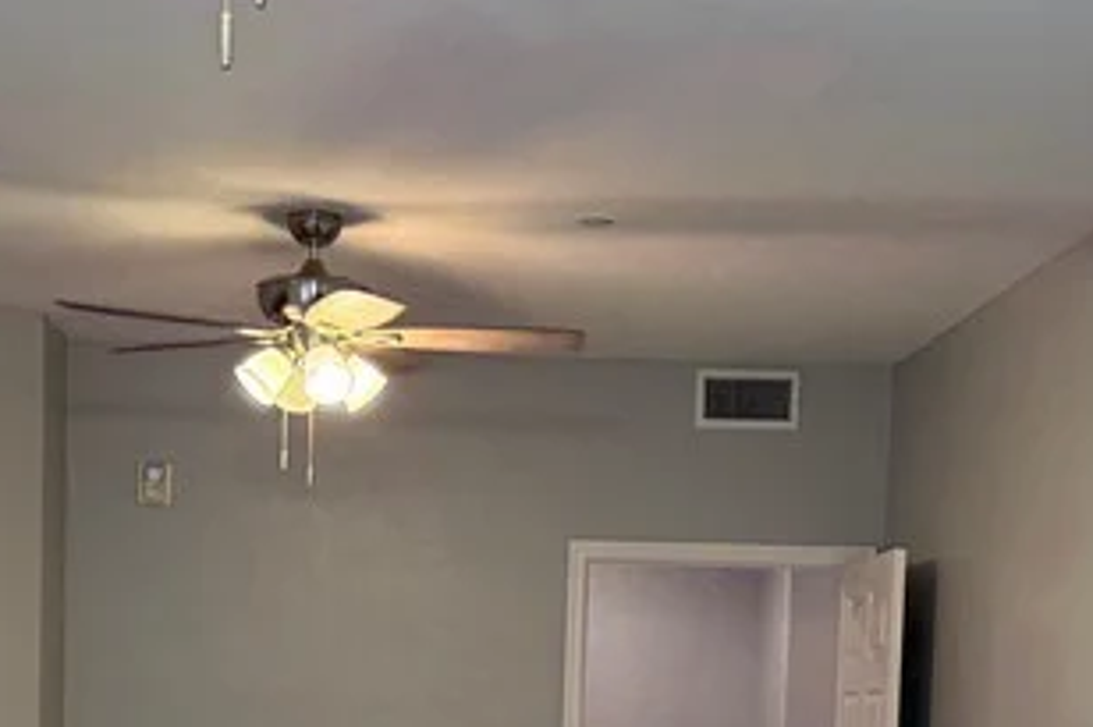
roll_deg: -1.1
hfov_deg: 24.5
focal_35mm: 83
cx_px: 476
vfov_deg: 15.8
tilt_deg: -3.1
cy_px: 876
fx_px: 2519
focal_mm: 6.76
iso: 320
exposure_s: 1/120
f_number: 1.78
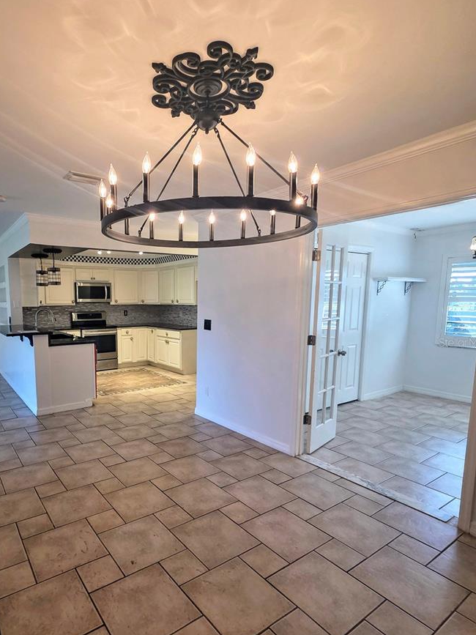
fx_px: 330
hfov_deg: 69.7
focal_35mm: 18
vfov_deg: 87.6
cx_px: 161
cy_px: 342
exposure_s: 1/60
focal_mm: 2.2
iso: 160
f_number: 2.2
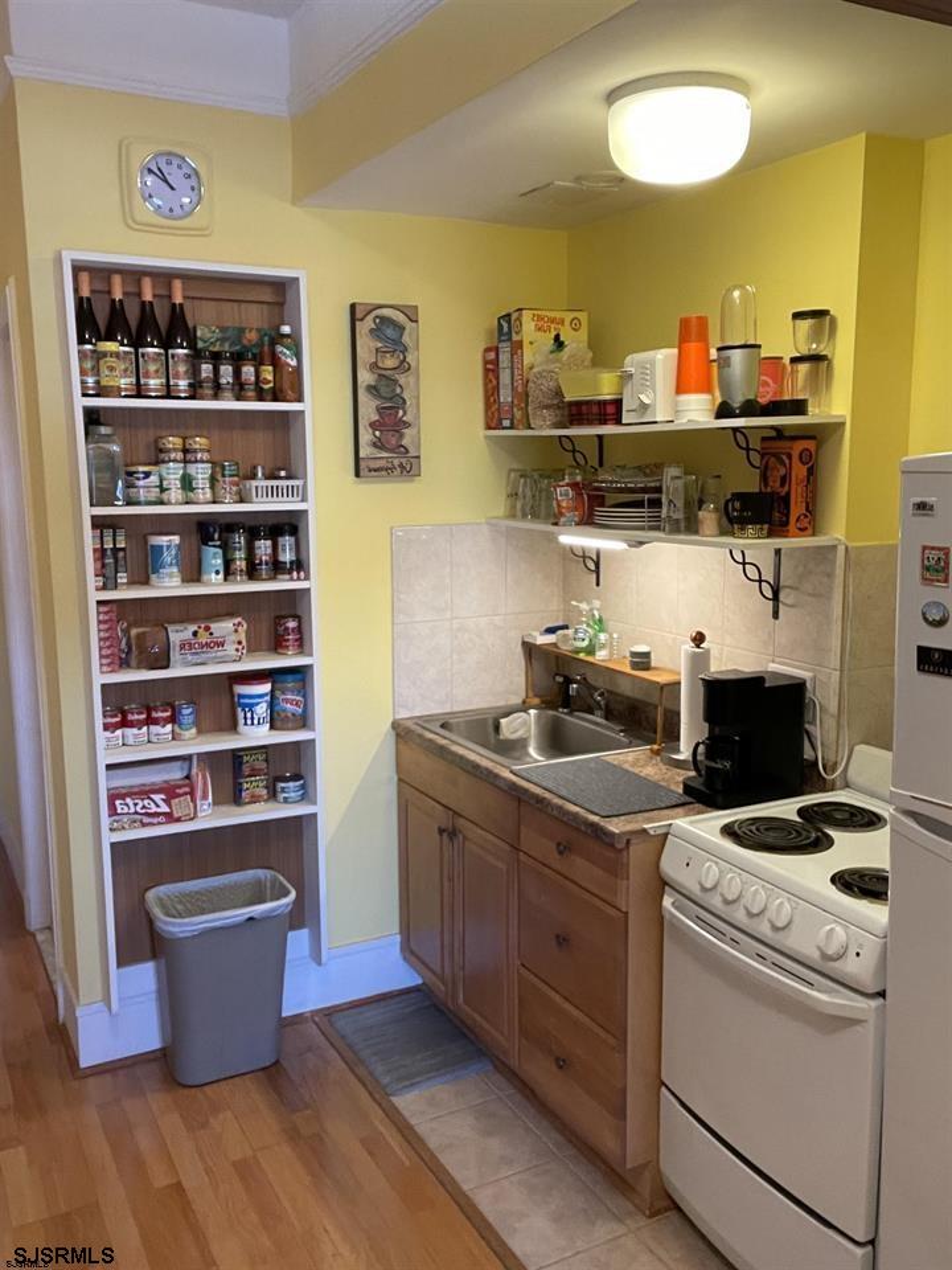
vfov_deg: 60.0
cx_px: 476
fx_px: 1100
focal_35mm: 30
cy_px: 635
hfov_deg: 46.8
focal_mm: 2.71
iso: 200
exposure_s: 1/60
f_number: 2.2
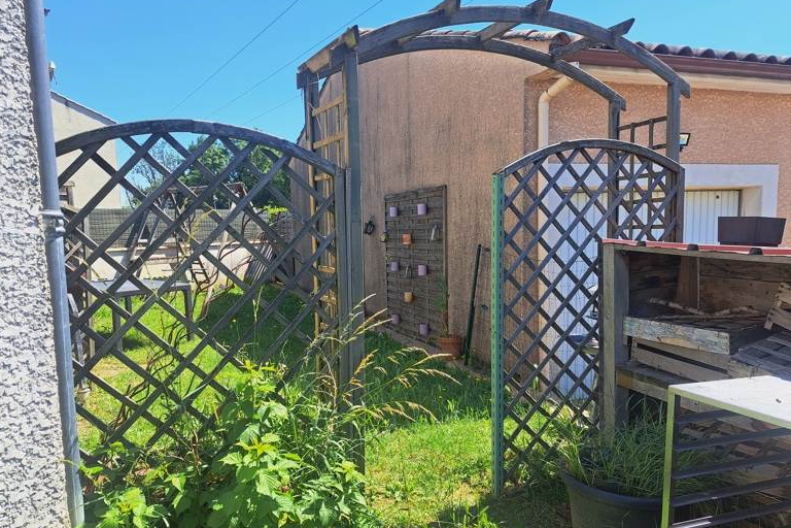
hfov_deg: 69.4
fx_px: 571
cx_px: 384
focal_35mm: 26
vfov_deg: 49.4
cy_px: 301
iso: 50
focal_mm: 5.23
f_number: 1.8
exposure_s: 1/804
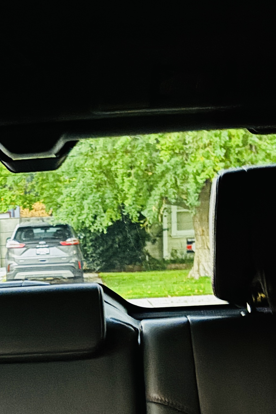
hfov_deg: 18.3
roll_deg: +2.6
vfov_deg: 27.5
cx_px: -17
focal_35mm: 72
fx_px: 828
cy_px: 337
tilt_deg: -7.4
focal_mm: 5.96
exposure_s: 1/9
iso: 1250
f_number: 1.6
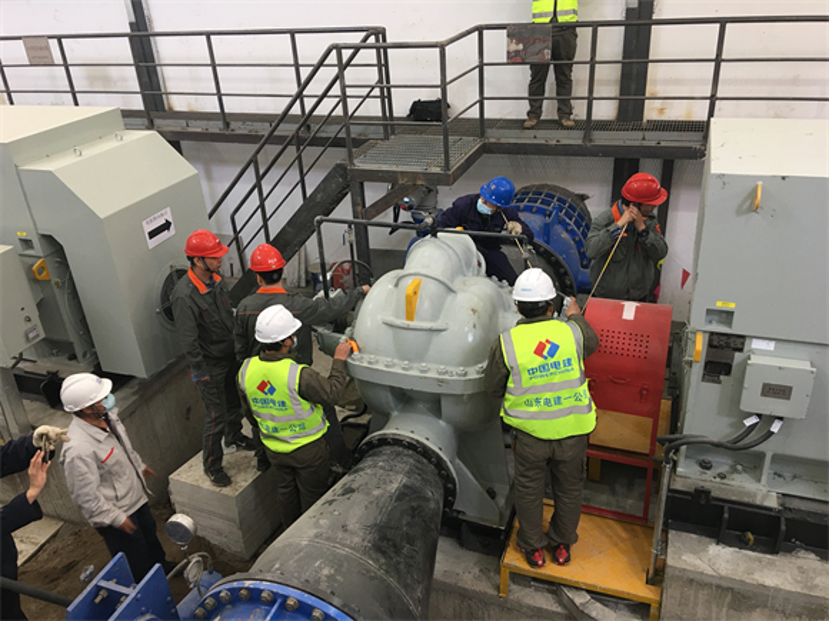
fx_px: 695
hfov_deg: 61.7
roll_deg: +3.5
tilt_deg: -27.6
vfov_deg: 48.2
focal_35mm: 29
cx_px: 414
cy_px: 310
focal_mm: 4.15
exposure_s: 1/17
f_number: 2.2
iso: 40
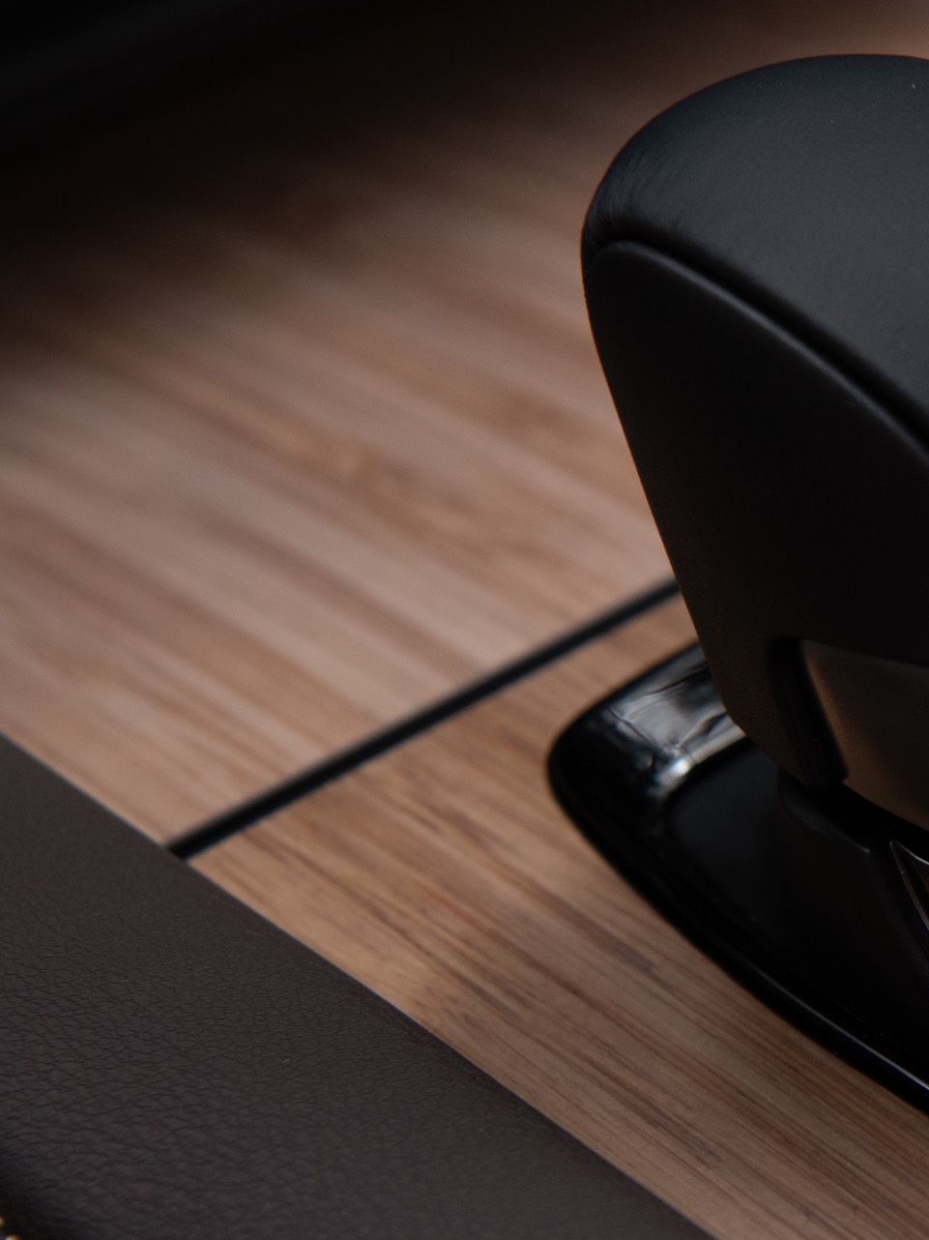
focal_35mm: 126
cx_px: 1295
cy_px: 898
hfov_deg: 11.4
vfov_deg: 15.6
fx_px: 4510
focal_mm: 56
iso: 640
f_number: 6.3
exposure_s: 1/100
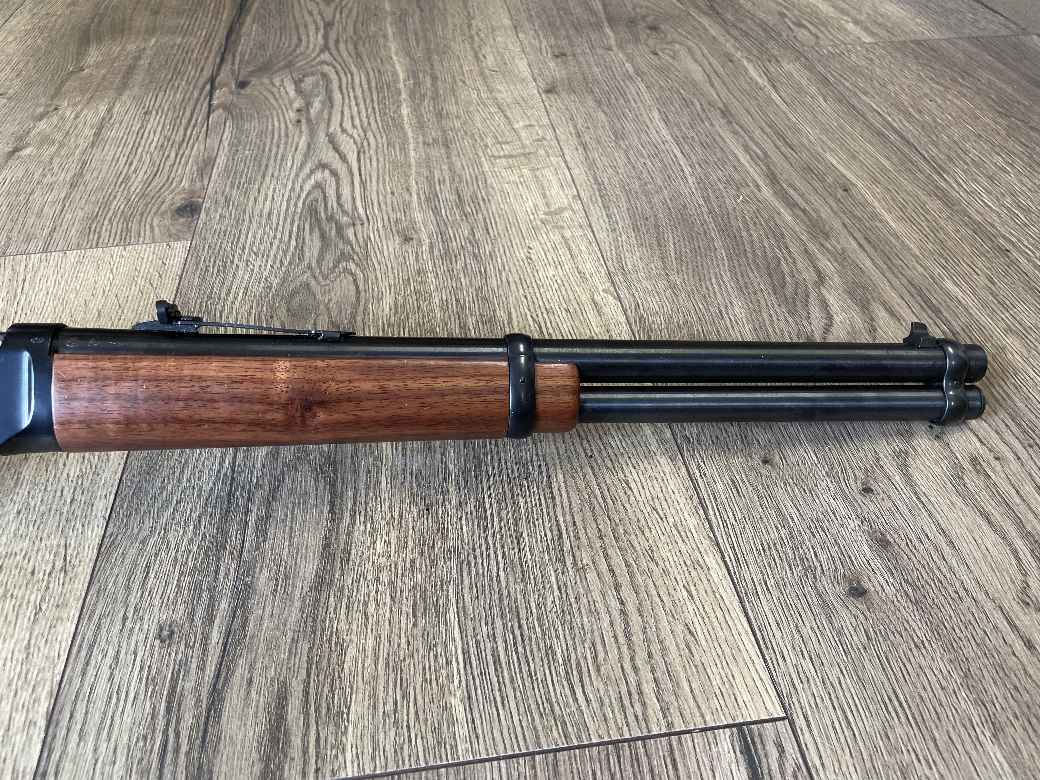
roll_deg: +0.8
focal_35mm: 26
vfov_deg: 53.1
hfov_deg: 67.3
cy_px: 390
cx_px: 520
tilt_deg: -43.5
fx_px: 781
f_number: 1.6
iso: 80
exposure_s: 1/50
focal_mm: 4.2
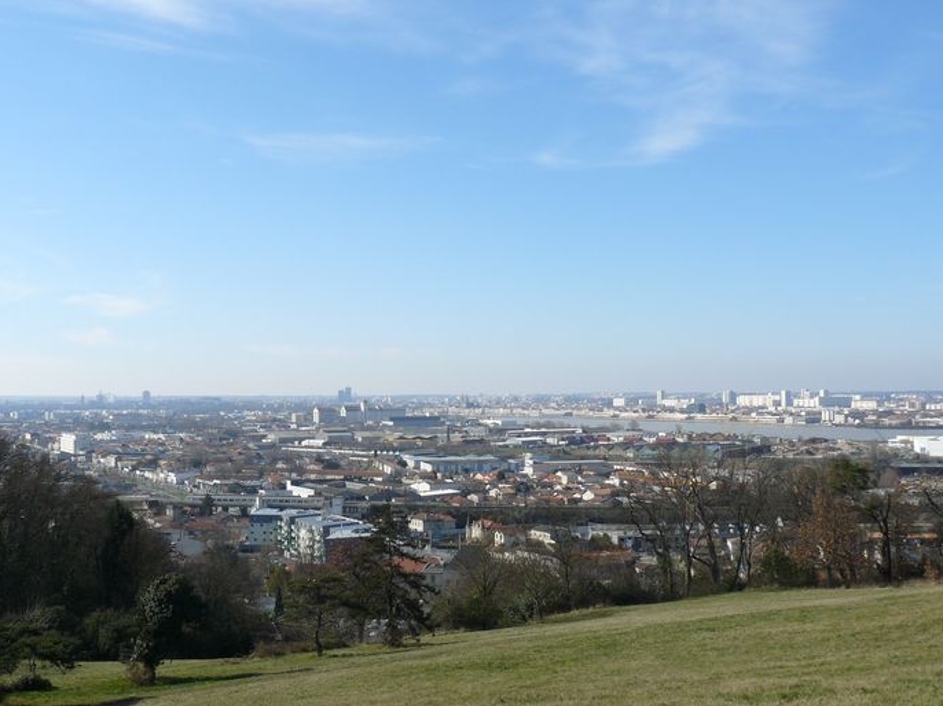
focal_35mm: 42
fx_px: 1144
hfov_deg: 44.8
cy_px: 338
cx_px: 426
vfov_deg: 34.3
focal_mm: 6
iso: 100
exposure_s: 1/400
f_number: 5.6
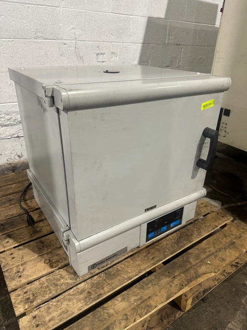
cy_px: 165
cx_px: 124
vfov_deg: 71.6
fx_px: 228
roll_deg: -3.0
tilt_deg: -25.1
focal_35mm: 24
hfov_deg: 56.8
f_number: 1.78
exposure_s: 1/60
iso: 200
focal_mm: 6.86
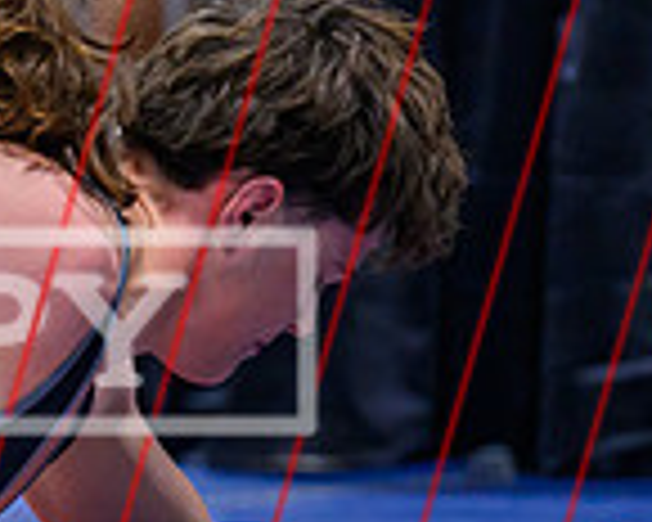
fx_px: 15572
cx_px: -399
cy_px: 533
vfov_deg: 1.9
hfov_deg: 2.4
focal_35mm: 807
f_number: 2.8
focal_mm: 180
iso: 3200
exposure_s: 1/800
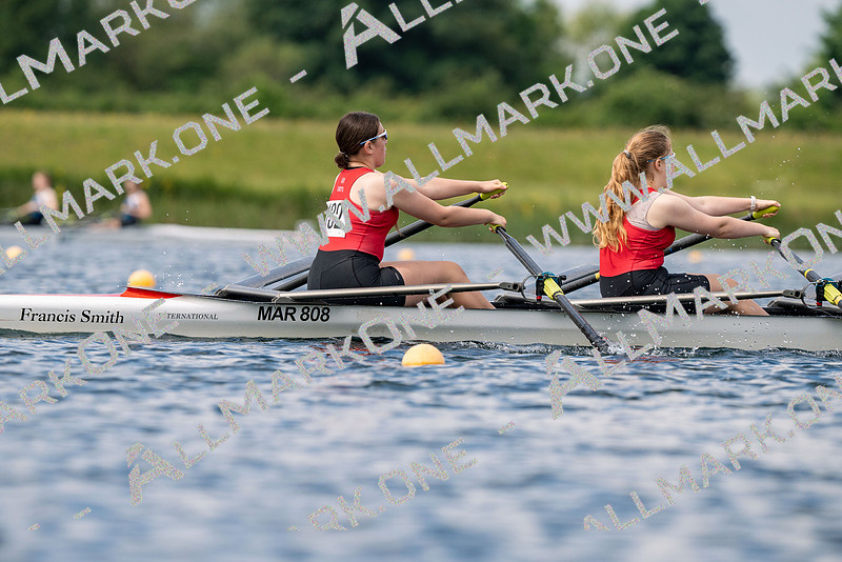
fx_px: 9358
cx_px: 421
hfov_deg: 5.2
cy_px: 281
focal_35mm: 400
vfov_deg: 3.4
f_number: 5.6
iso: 250
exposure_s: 1/1600
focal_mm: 400
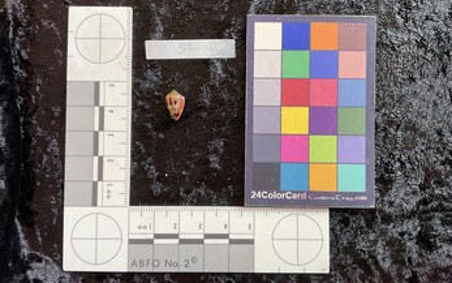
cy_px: 132
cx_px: 227
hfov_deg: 61.2
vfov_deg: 40.6
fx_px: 382
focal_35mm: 31
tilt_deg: -89.2
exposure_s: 1/60
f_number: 1.8
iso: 40
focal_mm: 3
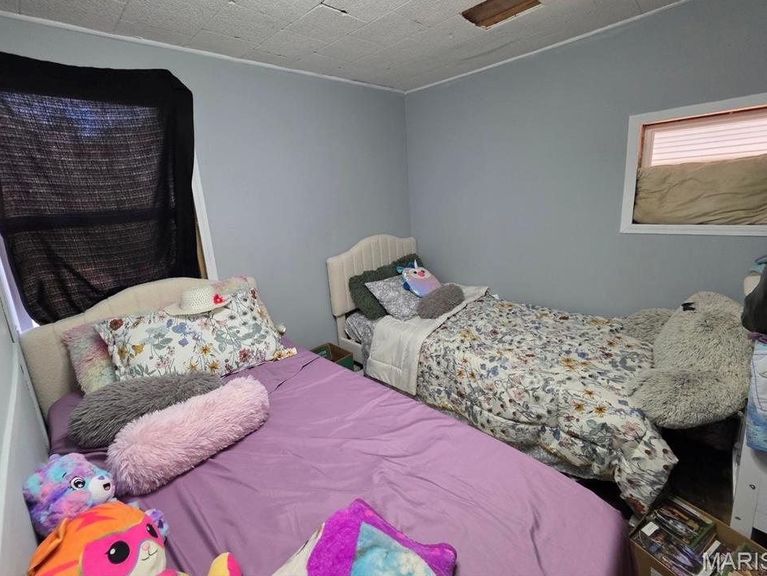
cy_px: 268
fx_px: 310
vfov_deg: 85.6
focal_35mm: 14
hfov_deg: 102.0
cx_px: 370
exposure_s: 1/60
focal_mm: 2.2
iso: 400
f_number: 1.9
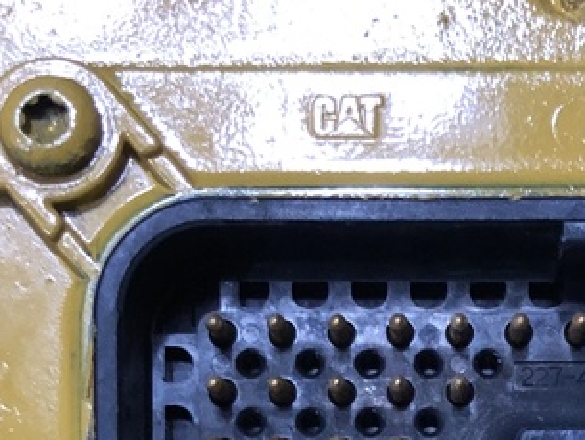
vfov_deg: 14.9
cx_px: 460
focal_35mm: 94
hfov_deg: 20.6
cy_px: 607
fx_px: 1589
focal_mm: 4
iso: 80
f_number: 1.8
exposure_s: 1/15
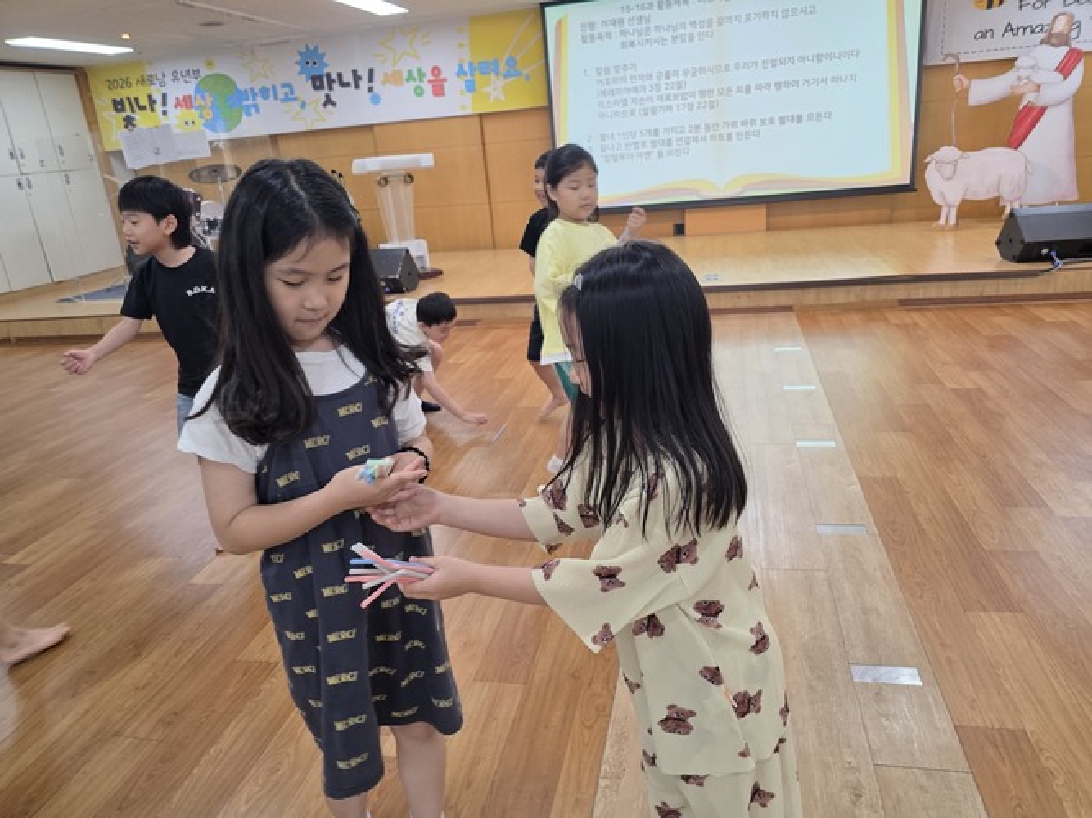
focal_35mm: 23
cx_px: 546
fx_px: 725
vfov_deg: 58.9
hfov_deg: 73.9
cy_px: 409
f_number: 1.7
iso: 160
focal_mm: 6.3
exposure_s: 1/120
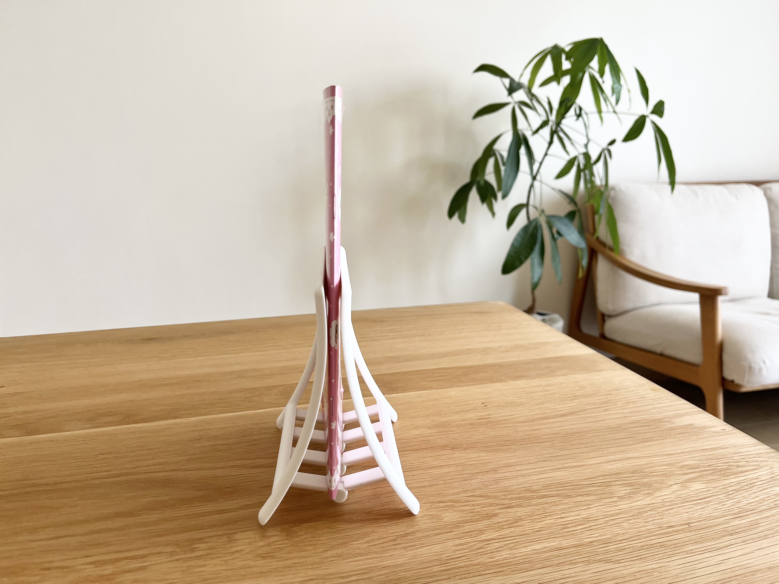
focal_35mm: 26
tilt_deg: -13.6
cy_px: 292
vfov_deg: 53.1
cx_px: 390
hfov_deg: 67.3
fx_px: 585
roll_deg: +0.4
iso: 125
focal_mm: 5.1
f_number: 1.6
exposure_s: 1/121
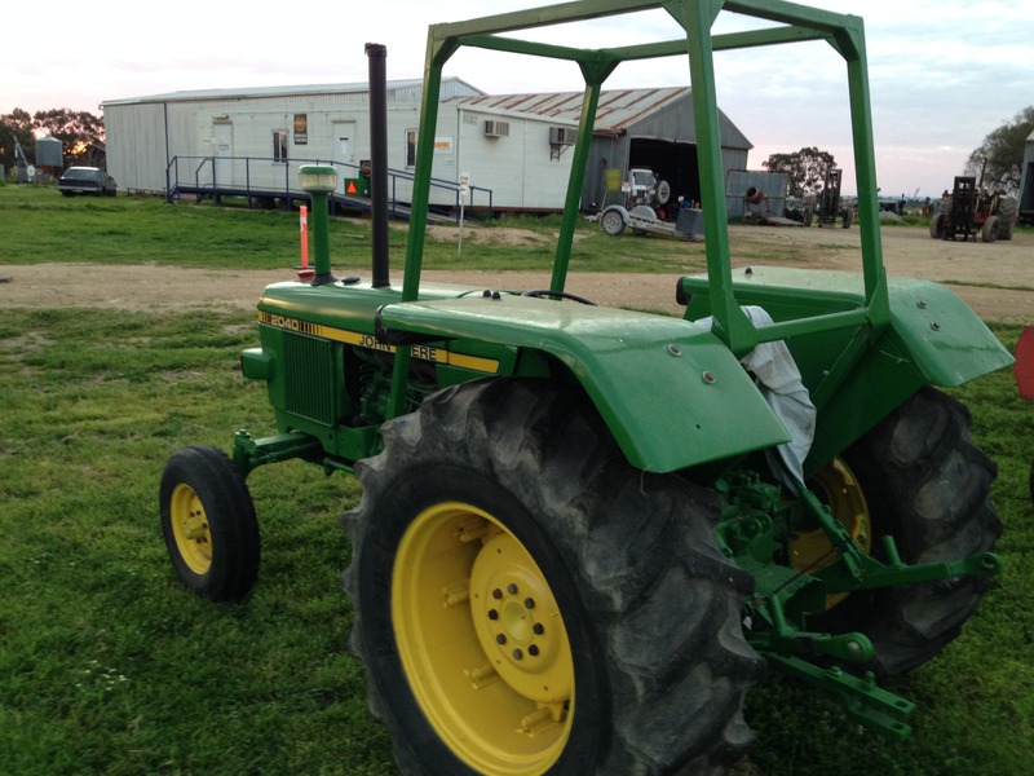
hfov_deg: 55.4
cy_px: 388
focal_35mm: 33
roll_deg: -1.3
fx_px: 986
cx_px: 517
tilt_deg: -12.1
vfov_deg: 42.9
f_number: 2.4
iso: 80
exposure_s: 1/20
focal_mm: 4.12
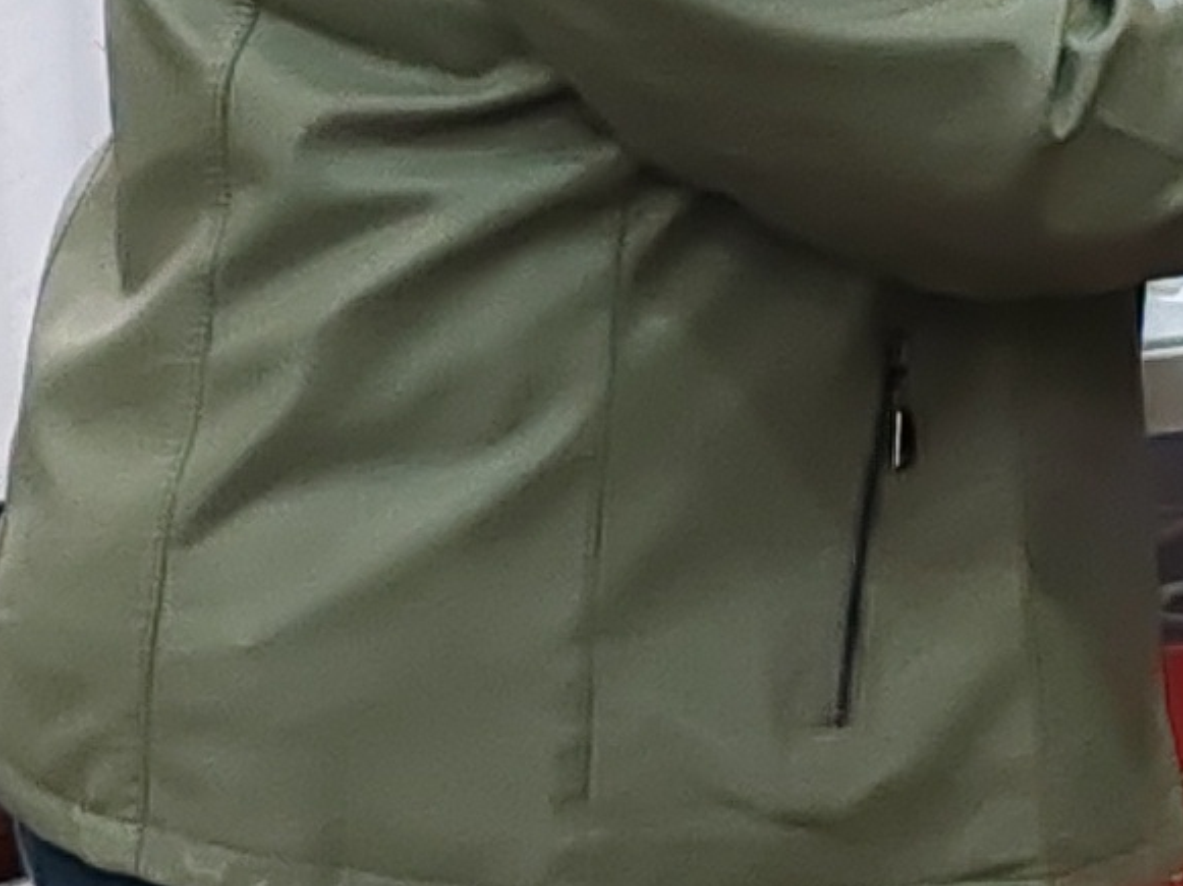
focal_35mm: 189
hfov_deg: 10.4
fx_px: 6455
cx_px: 1030
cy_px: -104
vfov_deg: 7.8
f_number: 1.9
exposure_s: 1/100
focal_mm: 6.12
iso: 1000
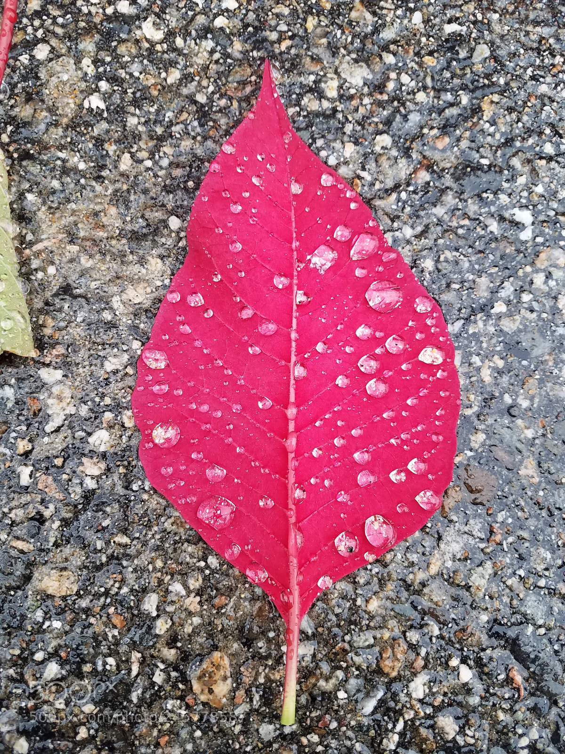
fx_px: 566
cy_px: 377
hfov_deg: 53.1
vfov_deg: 67.3
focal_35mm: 26
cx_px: 282
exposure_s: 1/60
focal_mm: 4.2
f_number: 1.7
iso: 50
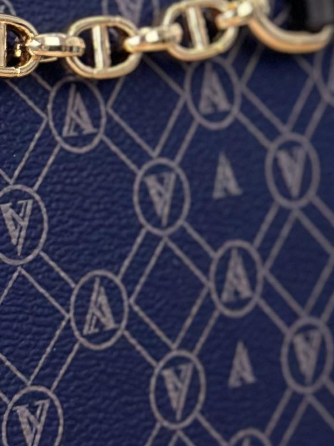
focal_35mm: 208
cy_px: -277
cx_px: 208
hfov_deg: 7.1
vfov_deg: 9.2
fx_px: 2675
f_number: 1.78
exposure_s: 1/419
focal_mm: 6.86
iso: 80
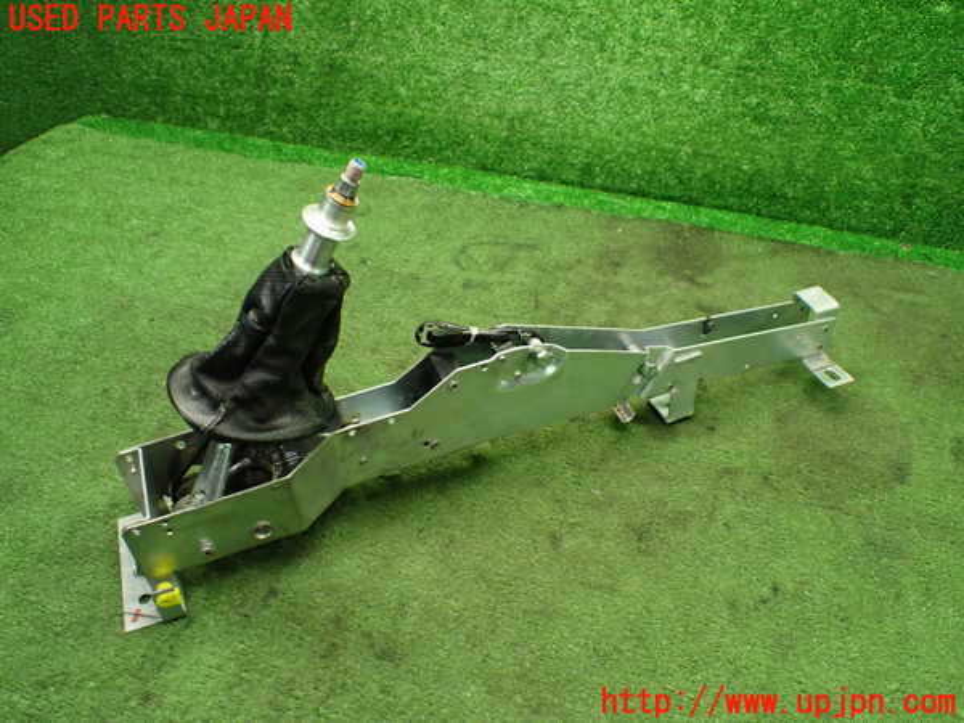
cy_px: 362
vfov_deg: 46.8
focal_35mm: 30
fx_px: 835
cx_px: 482
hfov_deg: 60.0
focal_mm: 5.4
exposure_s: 1/100
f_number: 2.3
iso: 800
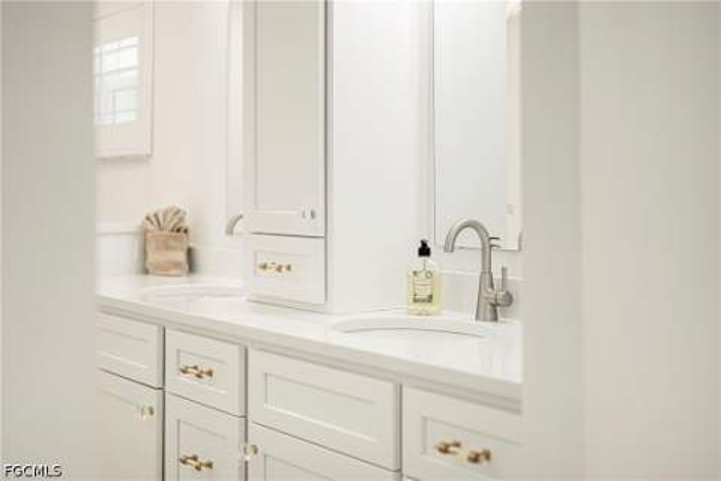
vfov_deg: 27.0
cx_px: 360
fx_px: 1001
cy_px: 240
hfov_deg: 39.6
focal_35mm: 50
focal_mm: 50
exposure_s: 1/200
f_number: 1.8
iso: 160
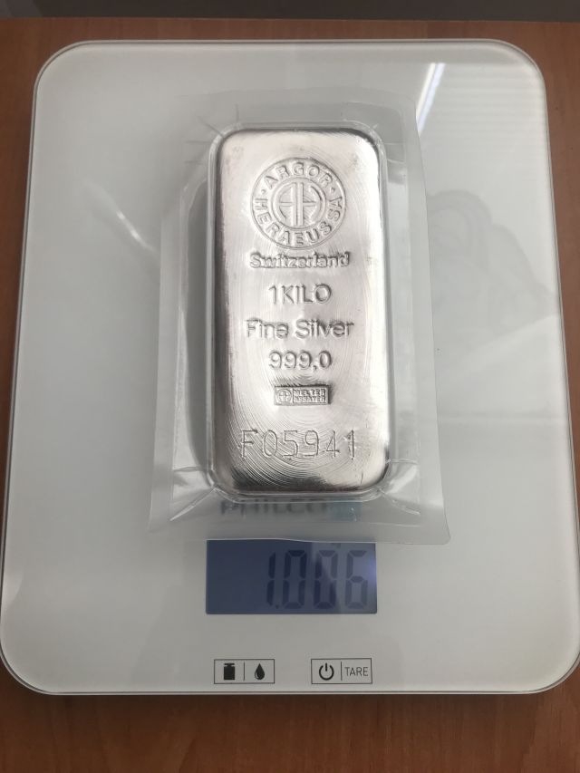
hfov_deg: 49.8
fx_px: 625
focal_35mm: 28
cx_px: 290
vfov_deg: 63.4
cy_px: 386
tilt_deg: -79.3
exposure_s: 1/100
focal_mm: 3.99
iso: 32
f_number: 1.8
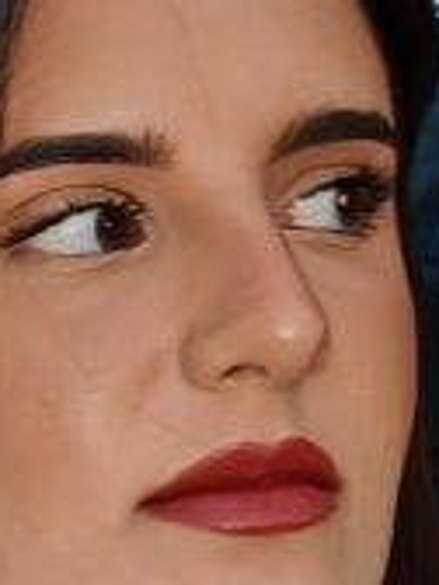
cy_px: 641
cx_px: -237
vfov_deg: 8.7
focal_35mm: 226
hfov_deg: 6.5
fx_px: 3822
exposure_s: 1/33
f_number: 1.6
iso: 1000
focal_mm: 7.62
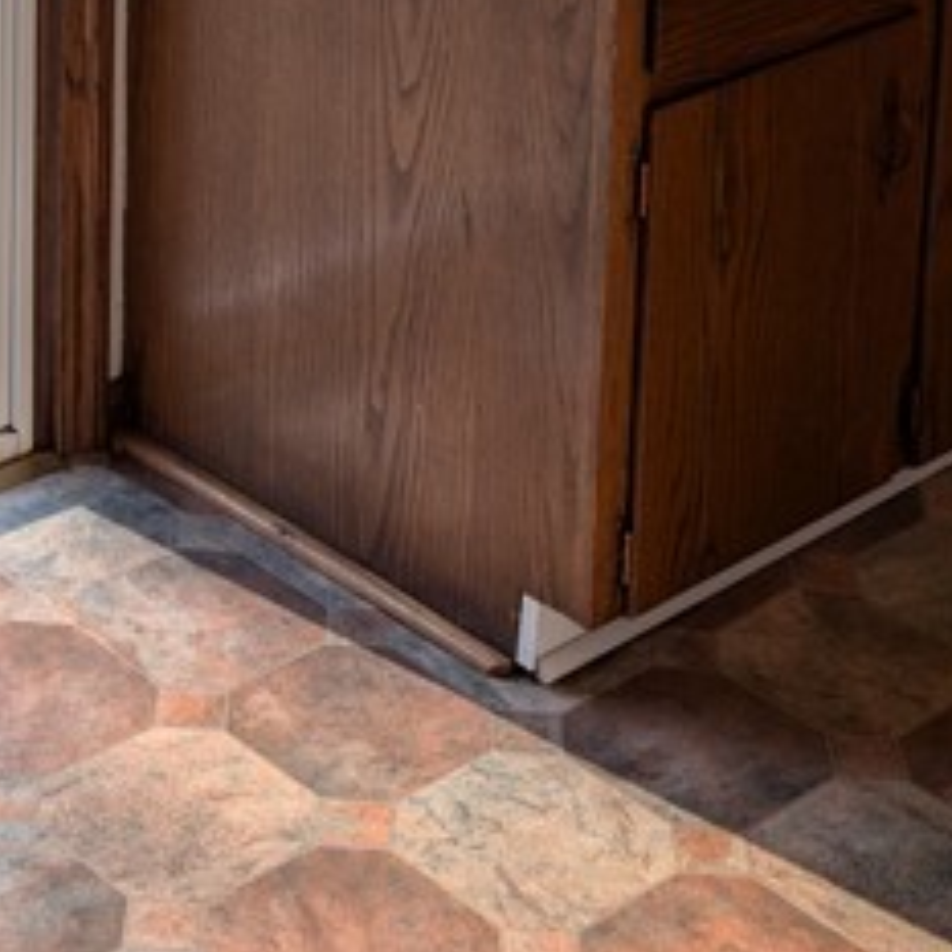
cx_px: 186
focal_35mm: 93
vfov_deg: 16.8
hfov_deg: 18.5
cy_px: -511
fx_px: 2894
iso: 23
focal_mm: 6.9
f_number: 1.68
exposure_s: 1/244
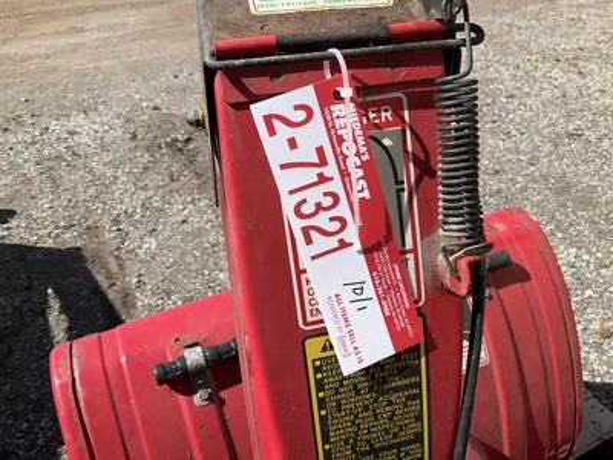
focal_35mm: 29
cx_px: 306
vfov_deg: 48.2
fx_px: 514
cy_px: 230
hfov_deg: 61.7
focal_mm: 3
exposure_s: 1/1534
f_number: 1.8
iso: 25
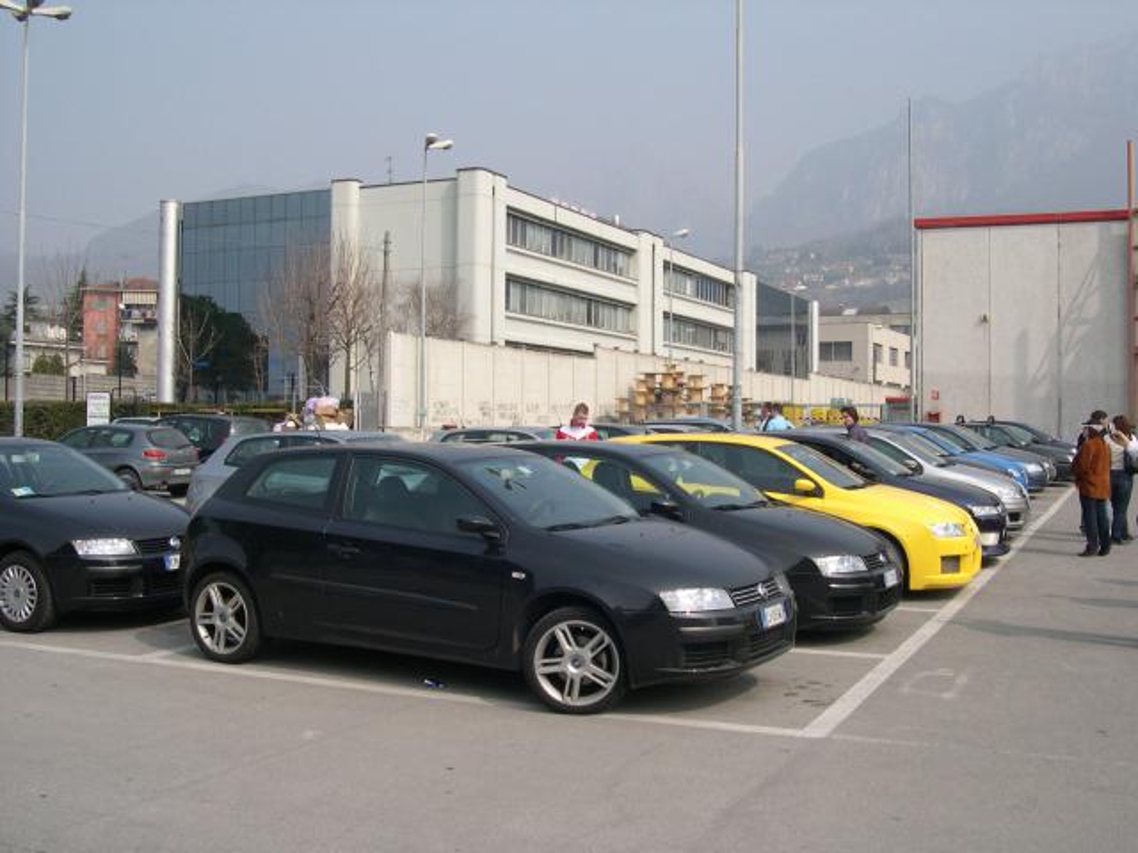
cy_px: 426
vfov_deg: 37.7
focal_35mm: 38
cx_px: 569
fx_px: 1249
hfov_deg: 49.0
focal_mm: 8
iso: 100
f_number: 7.6
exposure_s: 1/184
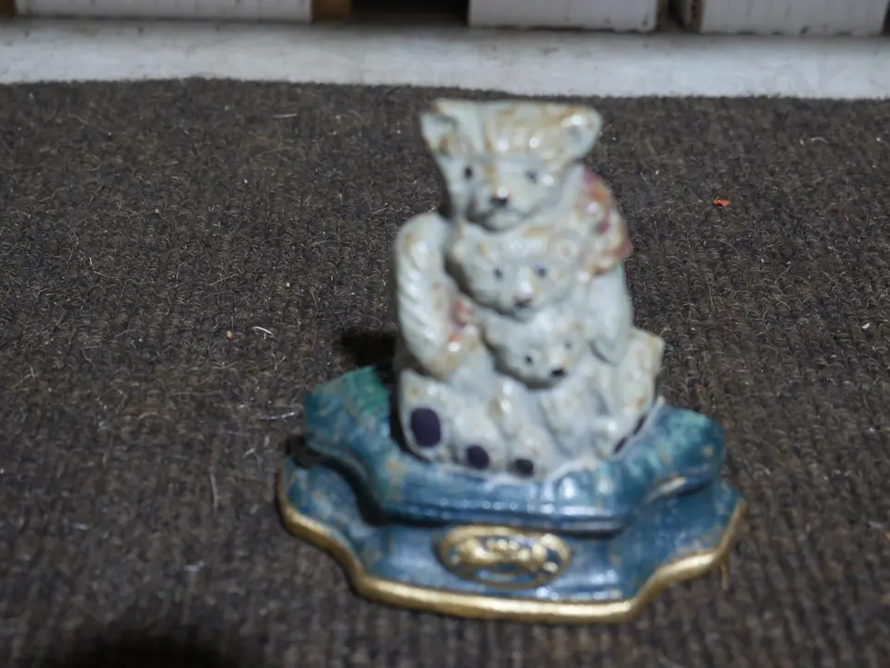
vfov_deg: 27.5
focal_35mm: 53
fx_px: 1363
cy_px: 333
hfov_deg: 36.2
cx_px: 458
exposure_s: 1/60
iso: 800
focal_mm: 25
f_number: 5.3
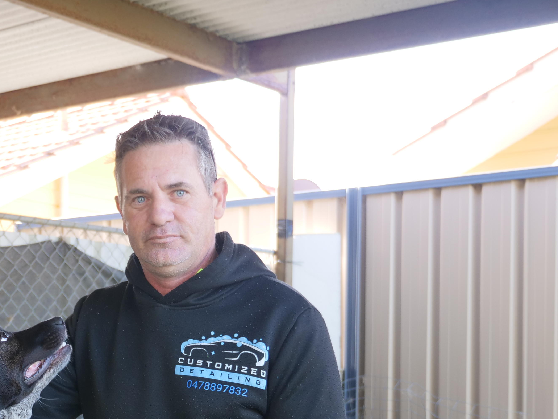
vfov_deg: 22.5
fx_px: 1032
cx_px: 82
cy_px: 353
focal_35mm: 64
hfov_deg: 29.3
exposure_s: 1/80
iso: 200
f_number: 2.8
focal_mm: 17
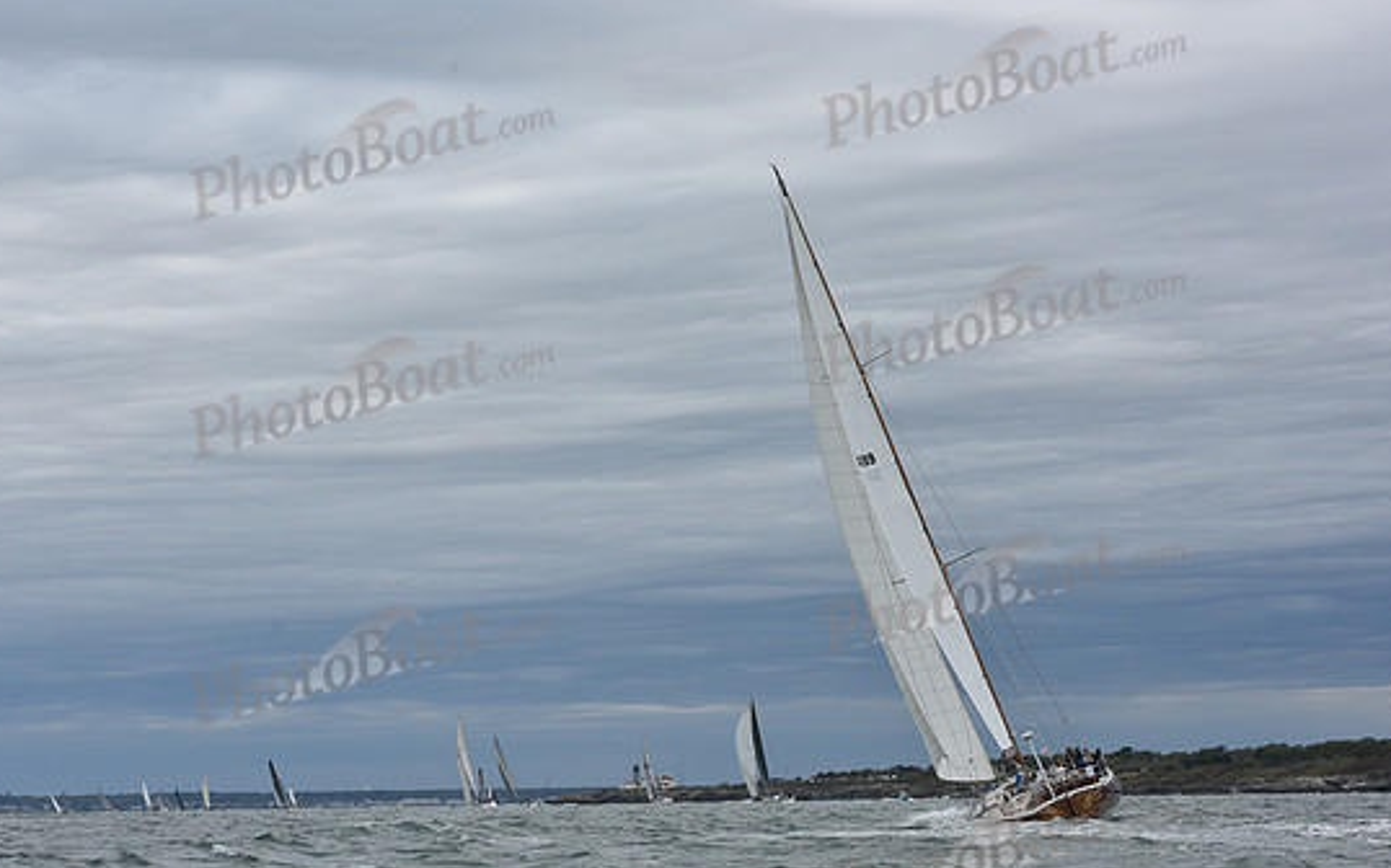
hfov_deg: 23.6
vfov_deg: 14.8
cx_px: 690
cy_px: 490
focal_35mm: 88
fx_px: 3335
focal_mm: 80
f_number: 9
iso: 320
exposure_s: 1/1000
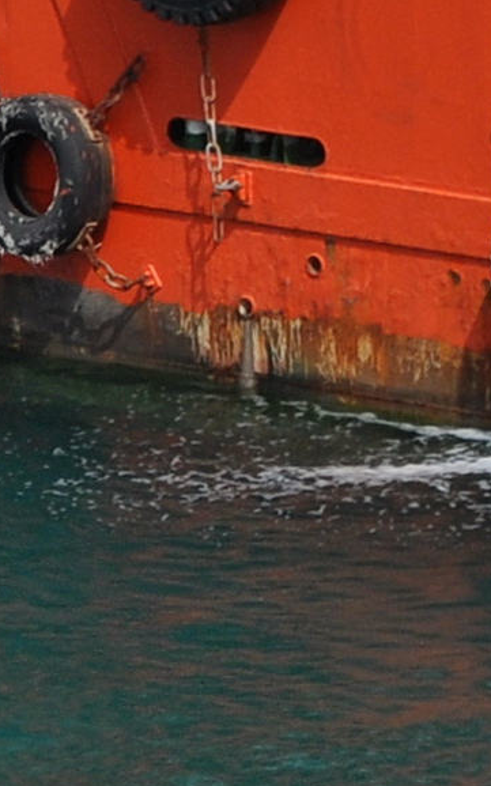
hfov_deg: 2.1
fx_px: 13276
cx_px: 1555
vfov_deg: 3.4
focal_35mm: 620
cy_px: -642
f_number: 8
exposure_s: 1/250
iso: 200
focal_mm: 55
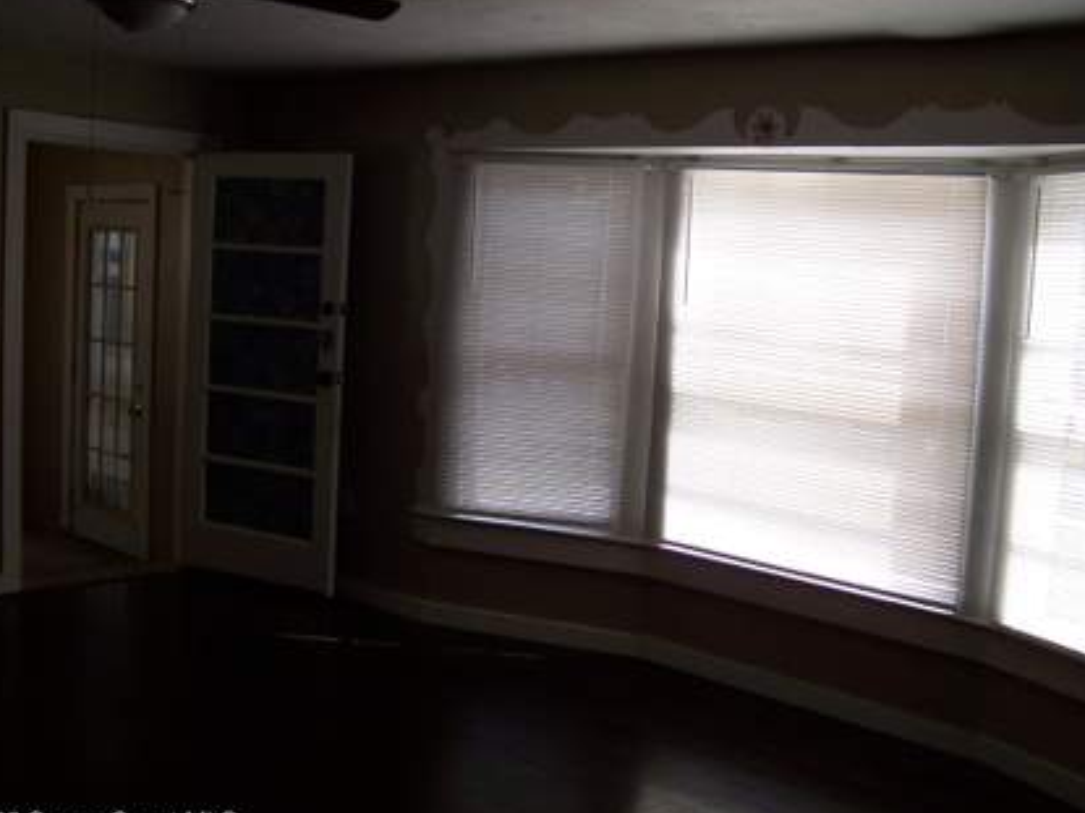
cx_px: 567
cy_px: 395
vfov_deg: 32.9
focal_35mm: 44
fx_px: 1379
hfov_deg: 42.9
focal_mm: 6.3
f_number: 2.8
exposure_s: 1/90
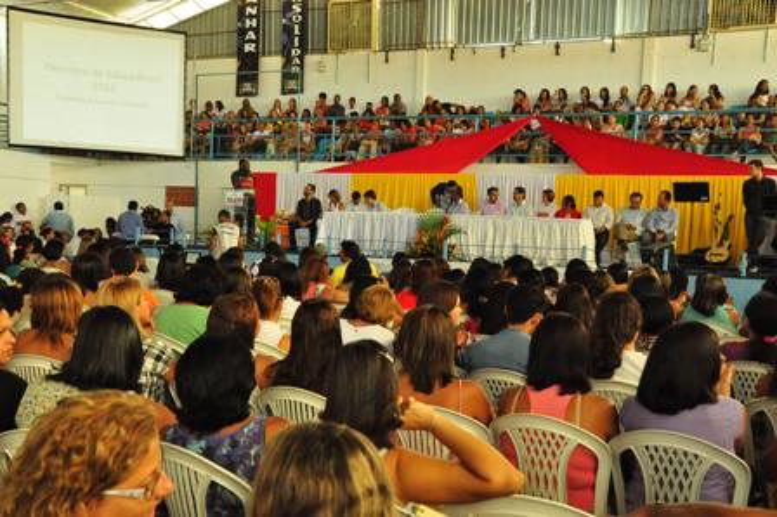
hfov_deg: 46.4
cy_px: 258
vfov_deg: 31.8
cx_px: 388
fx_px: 906
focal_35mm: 42
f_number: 8
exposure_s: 1/125
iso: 3200
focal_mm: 28
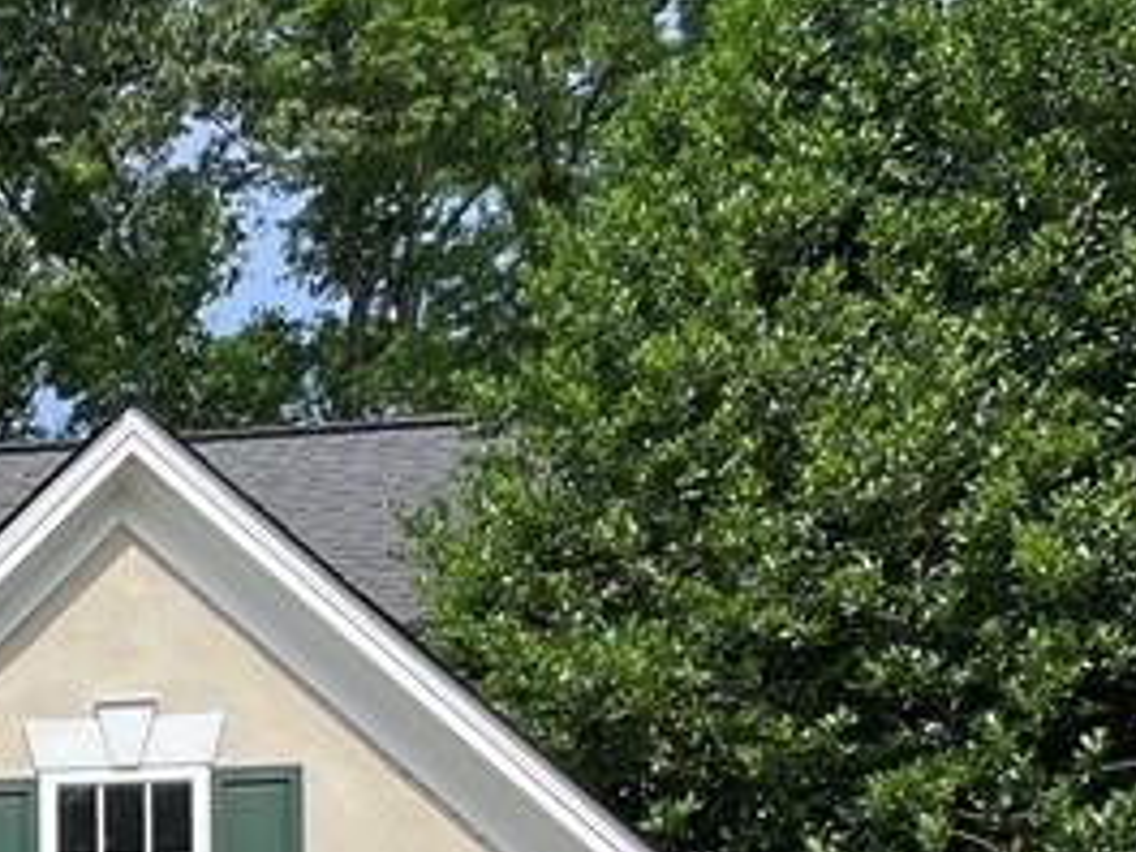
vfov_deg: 13.2
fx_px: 3315
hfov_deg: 15.9
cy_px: 1540
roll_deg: -1.0
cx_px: -1033
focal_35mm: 101
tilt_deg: +4.4
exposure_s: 1/4132
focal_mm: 4.2
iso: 32
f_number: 1.6
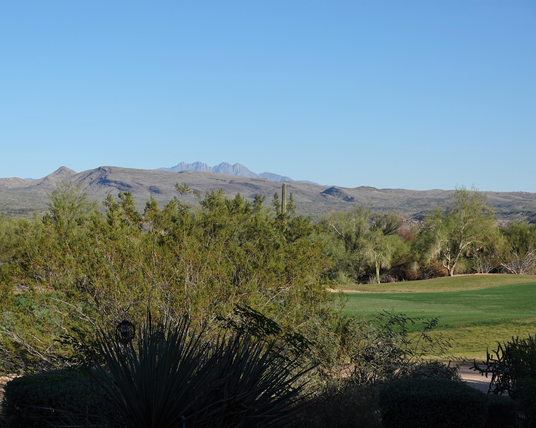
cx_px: 224
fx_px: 1237
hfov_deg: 24.4
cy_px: 214
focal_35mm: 78
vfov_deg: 19.7
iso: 125
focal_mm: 25.34
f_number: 5.6
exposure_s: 1/500
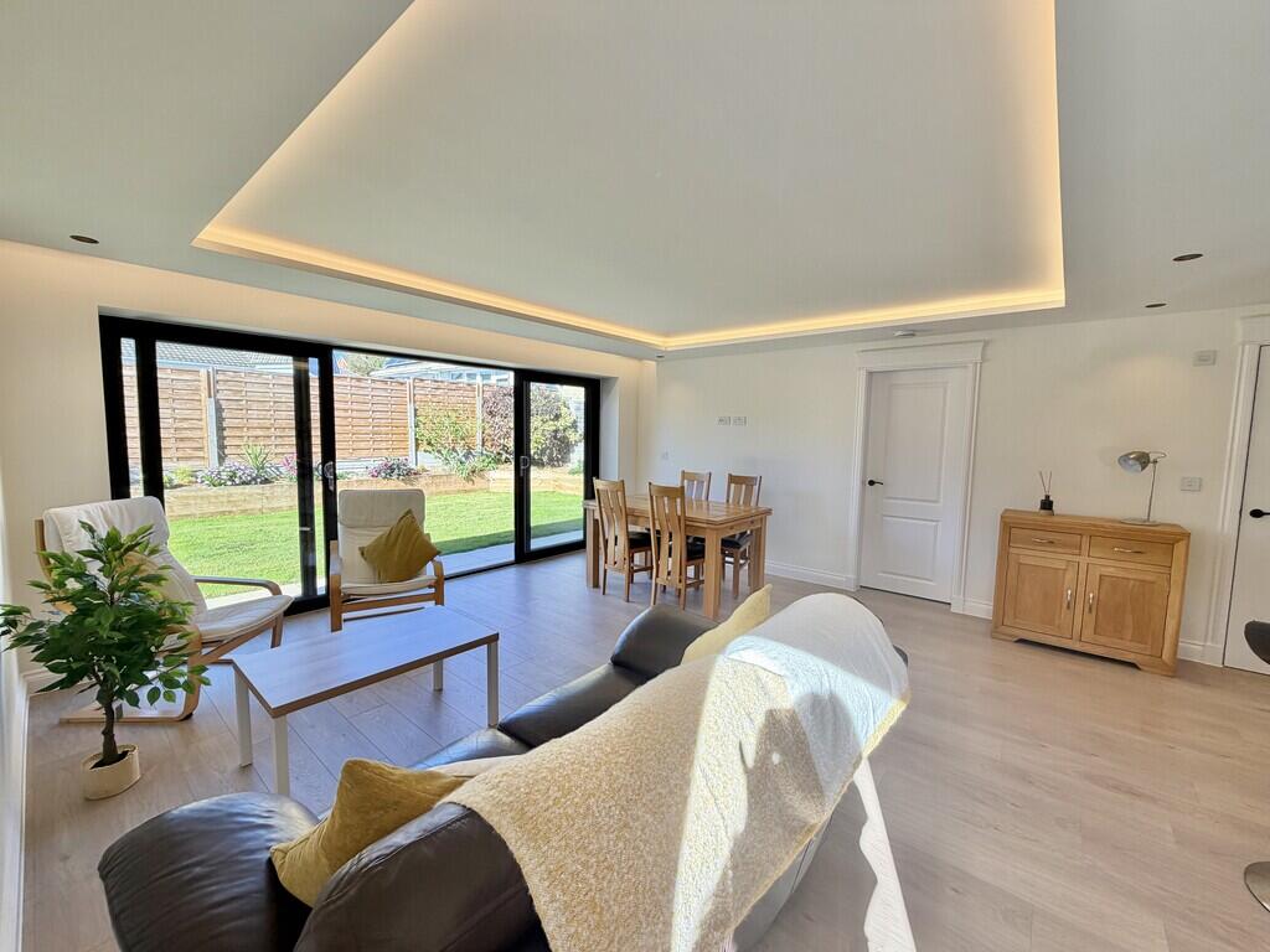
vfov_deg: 85.7
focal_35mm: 14
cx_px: 635
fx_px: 514
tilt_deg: -4.9
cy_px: 476
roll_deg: -0.6
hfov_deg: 102.1
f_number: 2.2
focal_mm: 2.22
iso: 40
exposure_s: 1/100
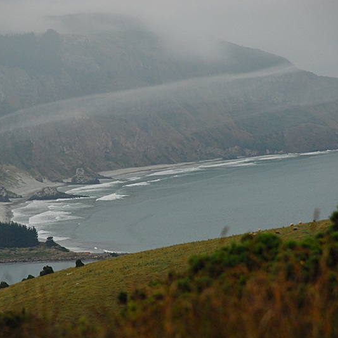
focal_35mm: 259
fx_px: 2857
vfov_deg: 6.8
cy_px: 169
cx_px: 146
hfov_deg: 6.8
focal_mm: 135
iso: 400
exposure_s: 1/1000
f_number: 6.3
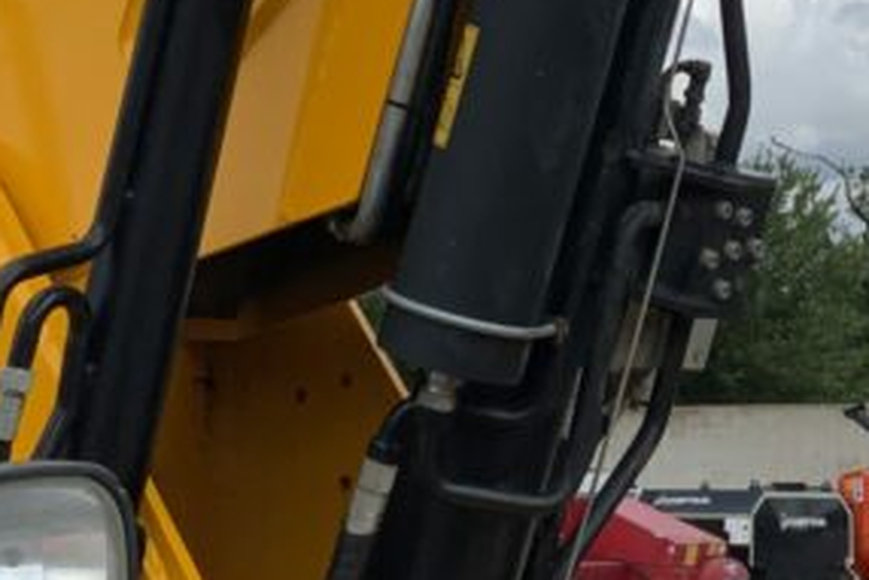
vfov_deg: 12.5
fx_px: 2608
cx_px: 796
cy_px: -21
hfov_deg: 18.6
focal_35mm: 108
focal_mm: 3
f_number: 1.8
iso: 16
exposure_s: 1/1626
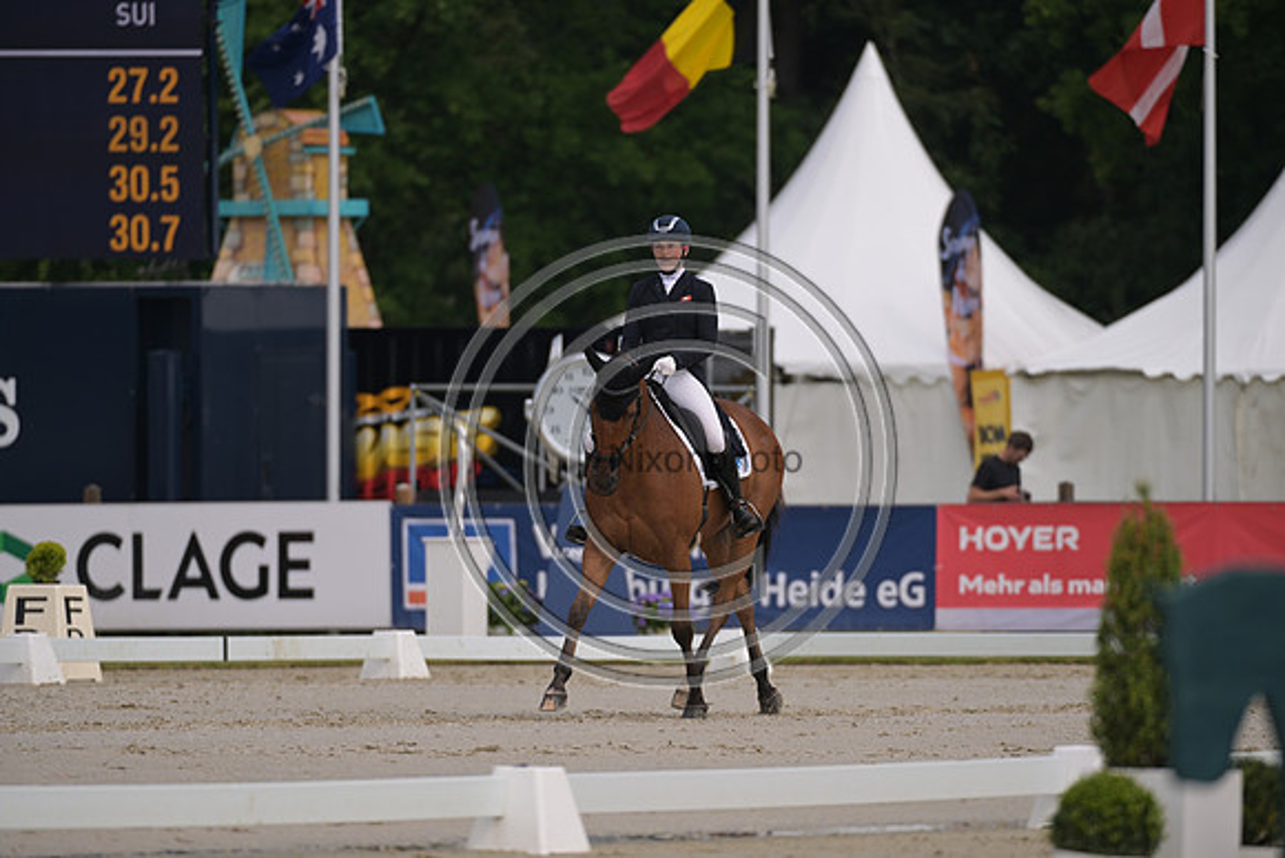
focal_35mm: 400
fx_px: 14280
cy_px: 429
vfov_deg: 3.4
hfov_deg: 5.2
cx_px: 642
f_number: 5
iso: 160
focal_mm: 400
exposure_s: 1/1250
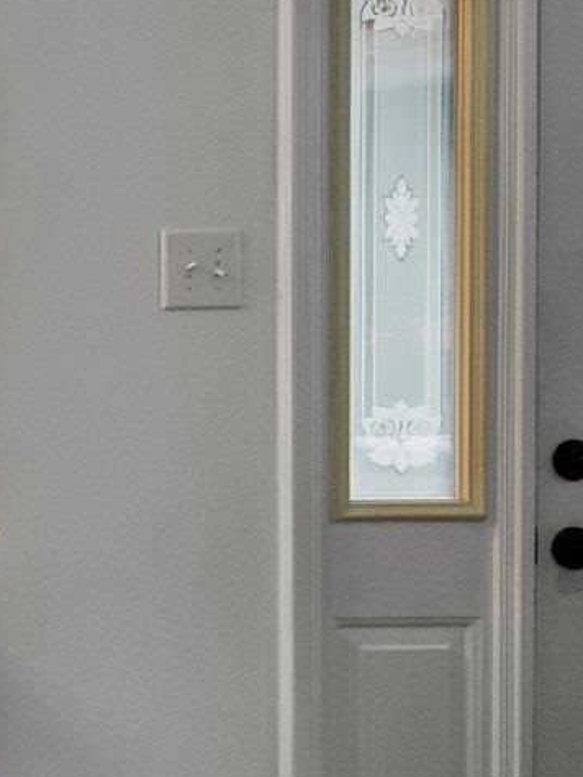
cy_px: 344
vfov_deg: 33.2
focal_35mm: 58
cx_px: -1066
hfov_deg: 12.4
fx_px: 1303
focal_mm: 14
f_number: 11
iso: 320
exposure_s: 1/15
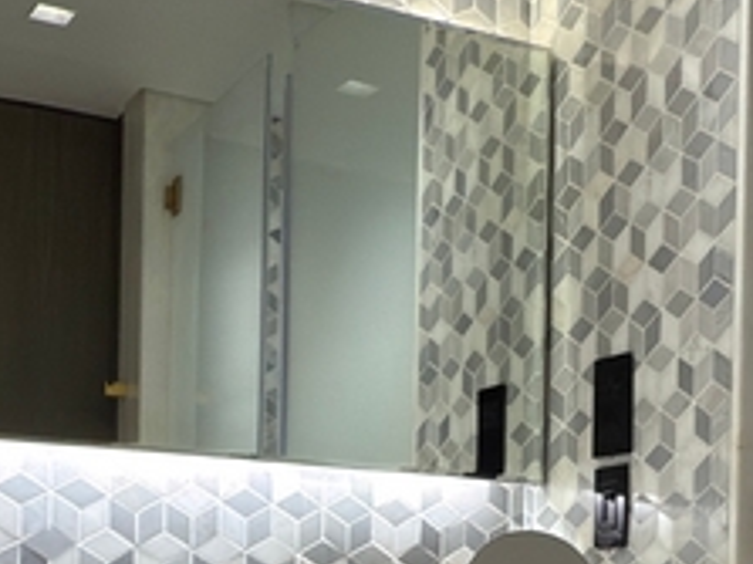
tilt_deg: +0.3
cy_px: 660
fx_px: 1652
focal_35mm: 76
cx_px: 512
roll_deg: -1.1
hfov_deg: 25.5
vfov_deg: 18.4
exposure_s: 1/50
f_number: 2.2
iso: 64
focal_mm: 2.22
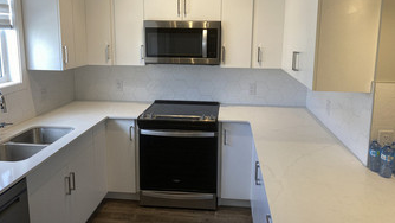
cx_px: 196
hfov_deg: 66.1
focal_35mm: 29
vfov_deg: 39.9
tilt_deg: -9.0
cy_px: 81
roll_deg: -0.5
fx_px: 304
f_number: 1.8
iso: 40
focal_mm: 4.25
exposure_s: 1/120
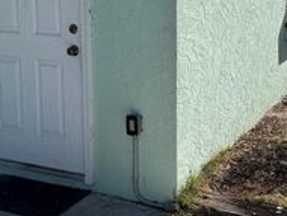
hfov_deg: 30.6
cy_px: 64
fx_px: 523
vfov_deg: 23.2
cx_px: 163
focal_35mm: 63
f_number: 1.78
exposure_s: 1/4950
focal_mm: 6.76
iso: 80
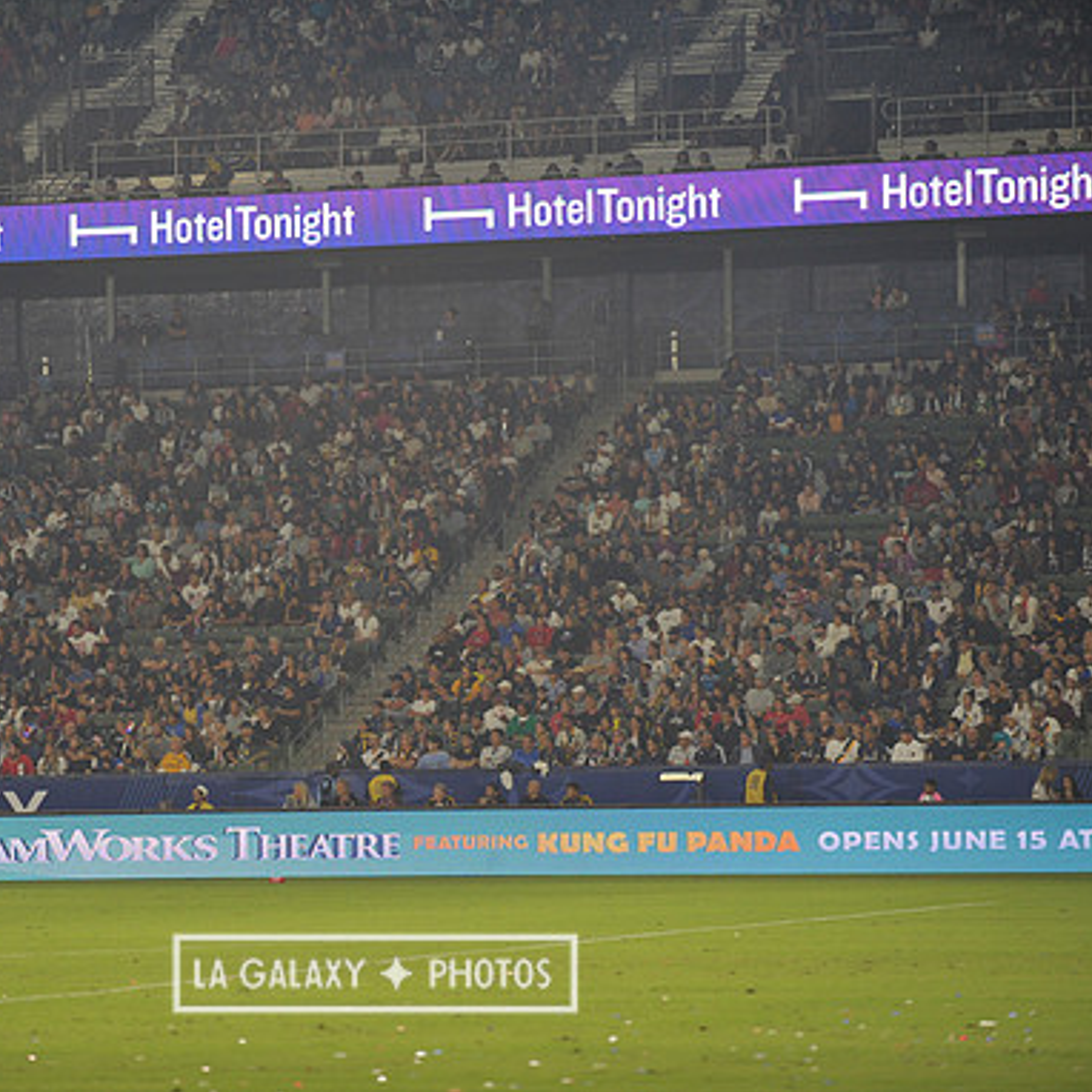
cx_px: 374
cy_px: 543
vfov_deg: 10.9
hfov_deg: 10.8
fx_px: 5746
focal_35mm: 161
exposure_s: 1/1000
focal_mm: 125
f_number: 2.8
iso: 1250
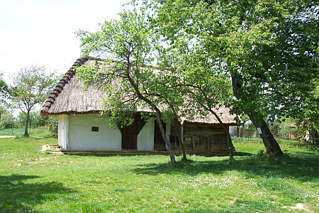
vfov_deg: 35.1
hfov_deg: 50.7
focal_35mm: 38
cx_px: 160
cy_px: 106
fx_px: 337
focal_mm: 8
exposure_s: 1/350
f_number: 4.8
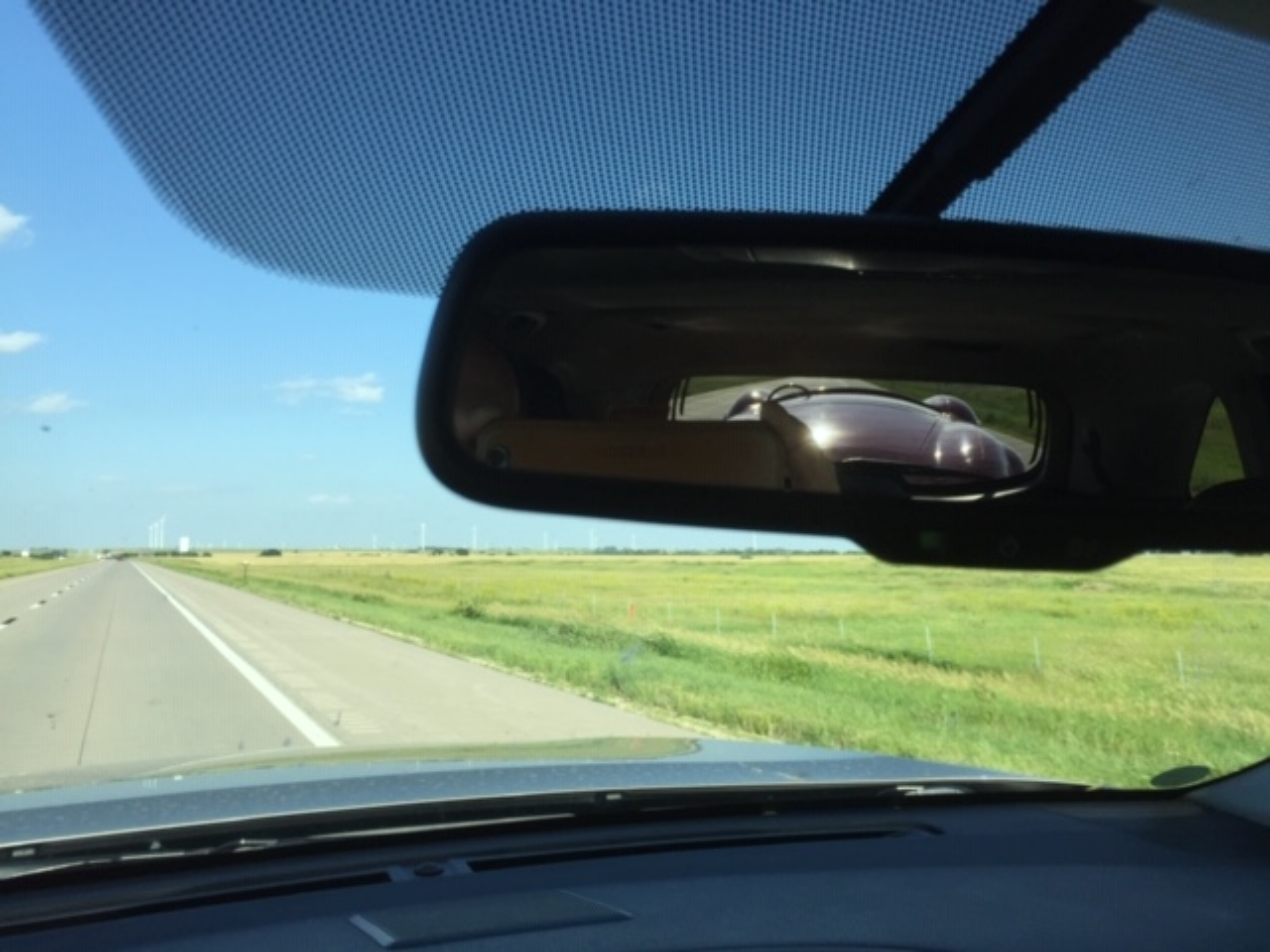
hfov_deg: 61.7
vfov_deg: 48.2
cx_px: 635
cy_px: 476
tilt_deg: +4.6
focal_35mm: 29
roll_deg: +2.5
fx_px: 1064
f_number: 2.2
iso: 32
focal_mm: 4.15
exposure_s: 1/1041
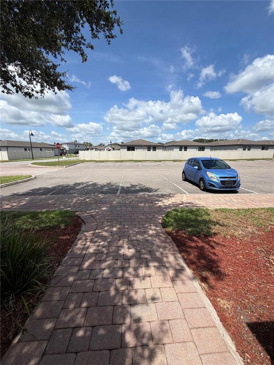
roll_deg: +0.0
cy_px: 182
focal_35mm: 14
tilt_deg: -12.1
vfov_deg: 102.1
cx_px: 137
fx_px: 148
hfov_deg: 85.7
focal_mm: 2.22
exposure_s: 1/1087
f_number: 2.2
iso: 20
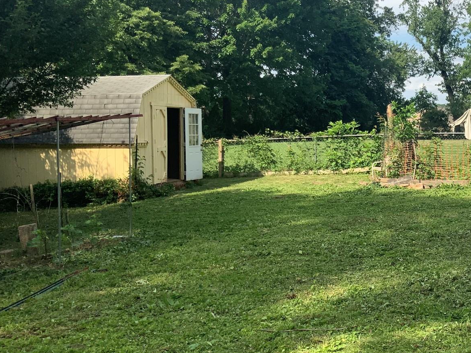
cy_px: 158
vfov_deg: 28.5
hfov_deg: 35.6
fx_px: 694
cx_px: 412
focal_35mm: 51
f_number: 1.8
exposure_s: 1/962
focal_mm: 3
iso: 16
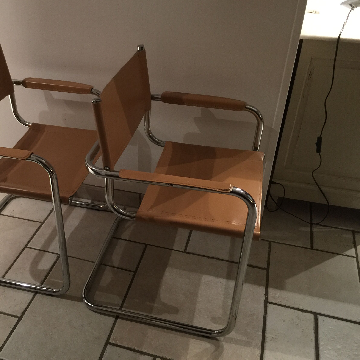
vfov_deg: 47.2
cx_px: 123
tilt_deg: -36.2
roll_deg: +1.0
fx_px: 412
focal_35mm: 35
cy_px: 178
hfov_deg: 46.6
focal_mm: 4.15
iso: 125
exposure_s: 1/10
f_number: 2.2
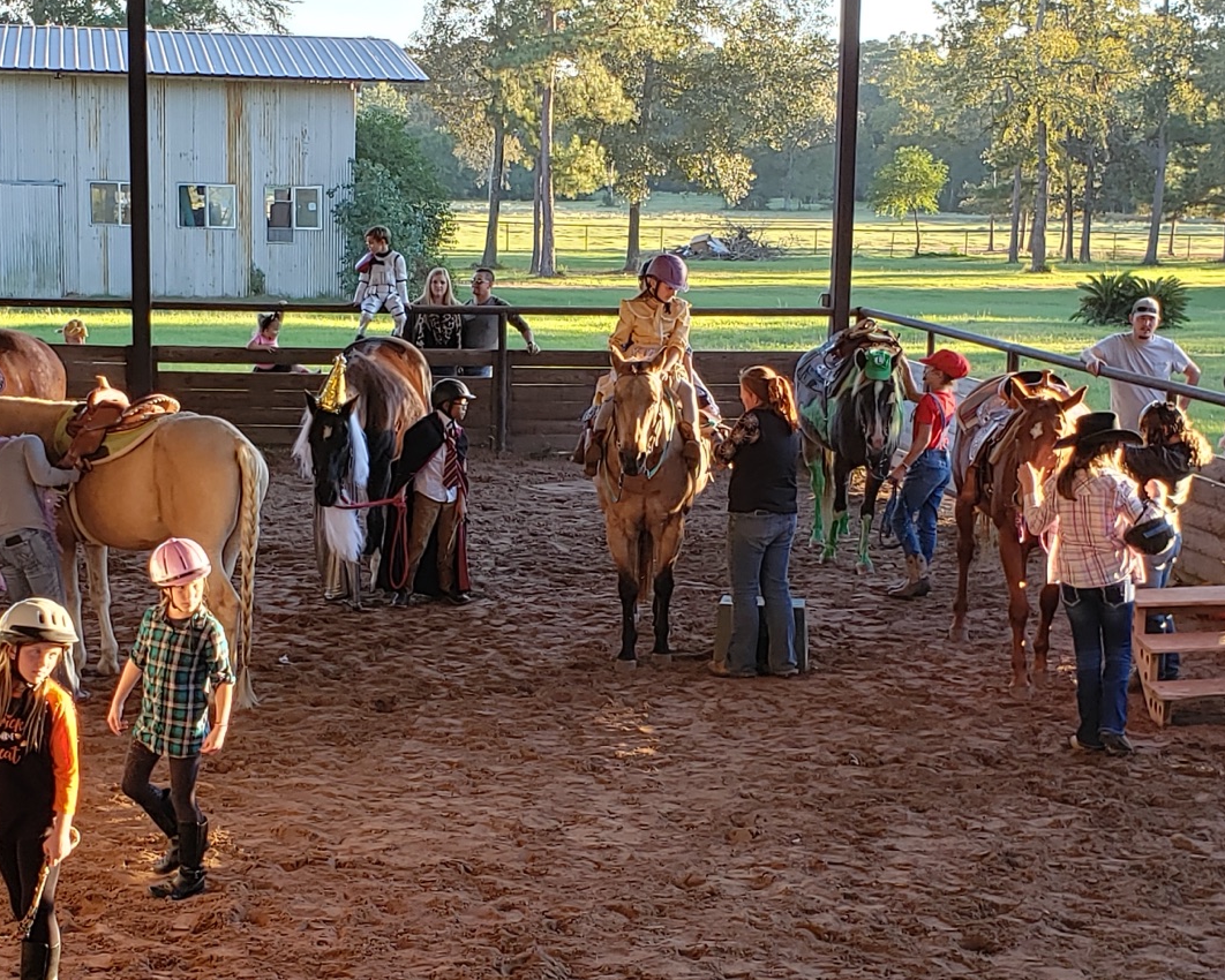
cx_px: 524
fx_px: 1559
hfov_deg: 42.8
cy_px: 520
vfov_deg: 34.9
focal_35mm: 43
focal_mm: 4.3
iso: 50
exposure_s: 1/85
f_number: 2.4
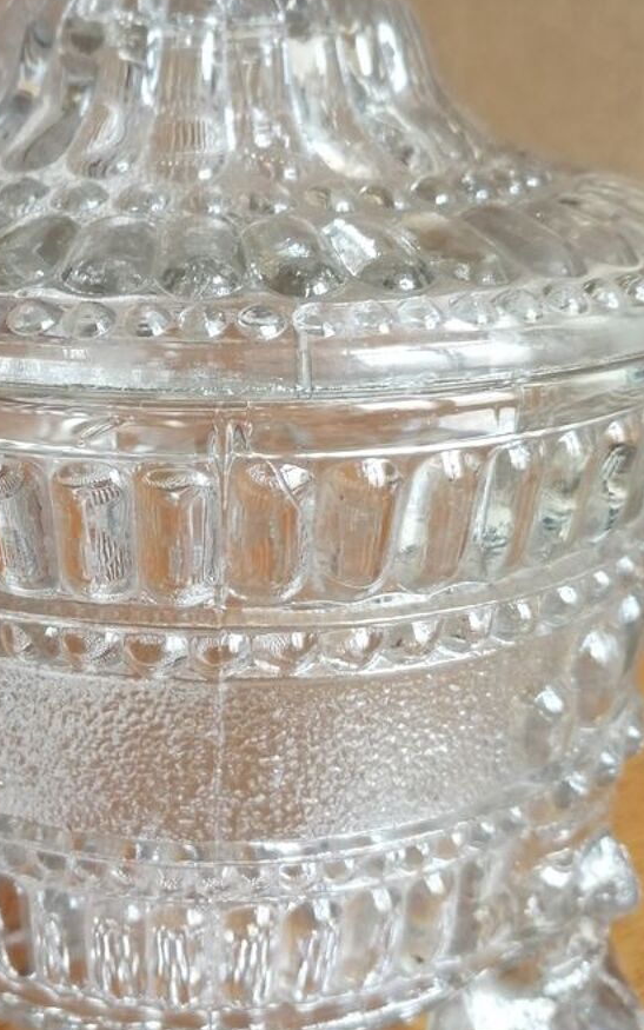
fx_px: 1179
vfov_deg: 47.0
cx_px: 180
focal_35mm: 42
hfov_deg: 30.2
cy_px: 418
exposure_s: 1/20
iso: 500
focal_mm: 3.62
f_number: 1.8
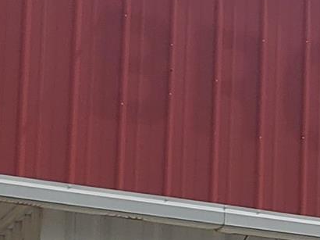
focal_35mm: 195
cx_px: 905
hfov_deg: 8.7
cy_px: 525
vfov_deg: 7.2
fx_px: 1802
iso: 50
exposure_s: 1/2782
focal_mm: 4.3
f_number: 2.4
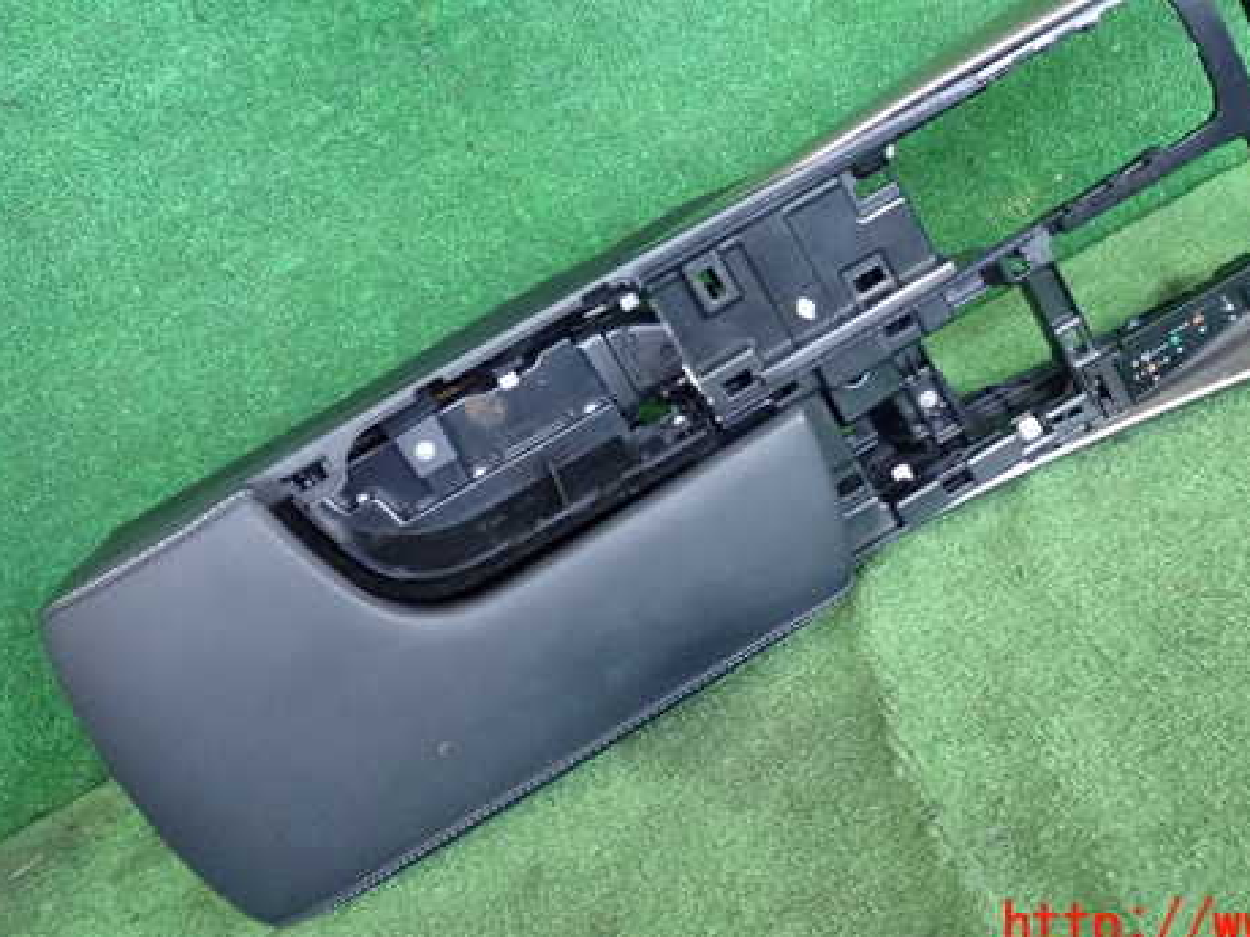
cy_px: 350
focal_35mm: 47
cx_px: 802
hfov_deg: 40.1
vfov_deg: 30.7
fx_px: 1697
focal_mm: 6.37
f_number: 2.5
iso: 1250
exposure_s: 1/125
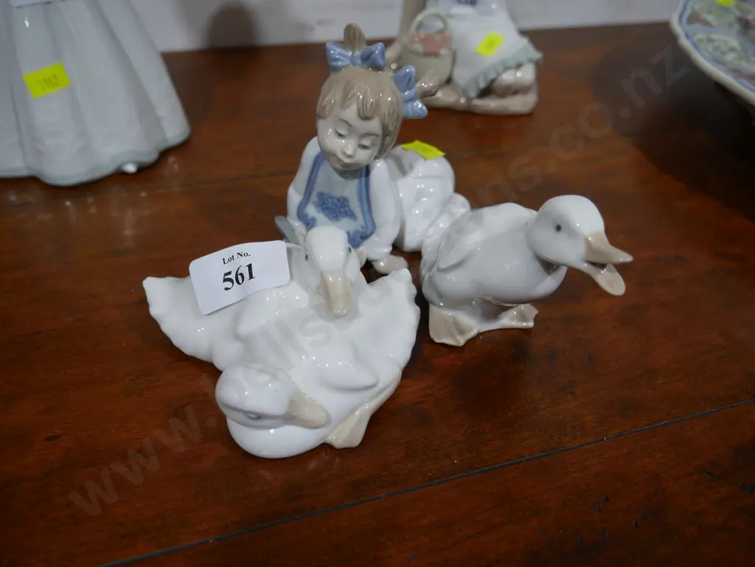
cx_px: 378
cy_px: 284
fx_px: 655
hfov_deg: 59.9
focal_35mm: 30
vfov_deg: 46.8
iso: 200
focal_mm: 15
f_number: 3.6
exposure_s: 1/80
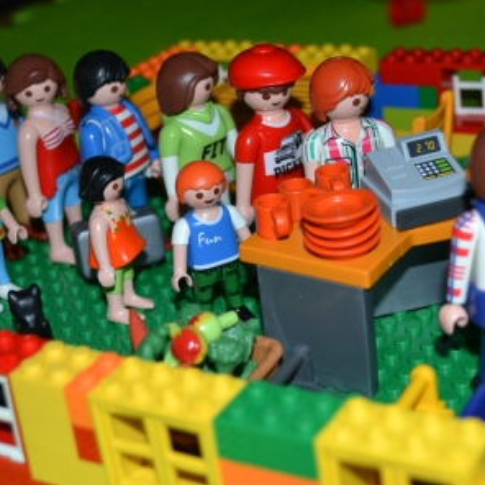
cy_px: 242
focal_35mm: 54
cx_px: 300
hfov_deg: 31.5
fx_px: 856
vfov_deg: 31.6
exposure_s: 1/60
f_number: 4.5
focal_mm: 28
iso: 360
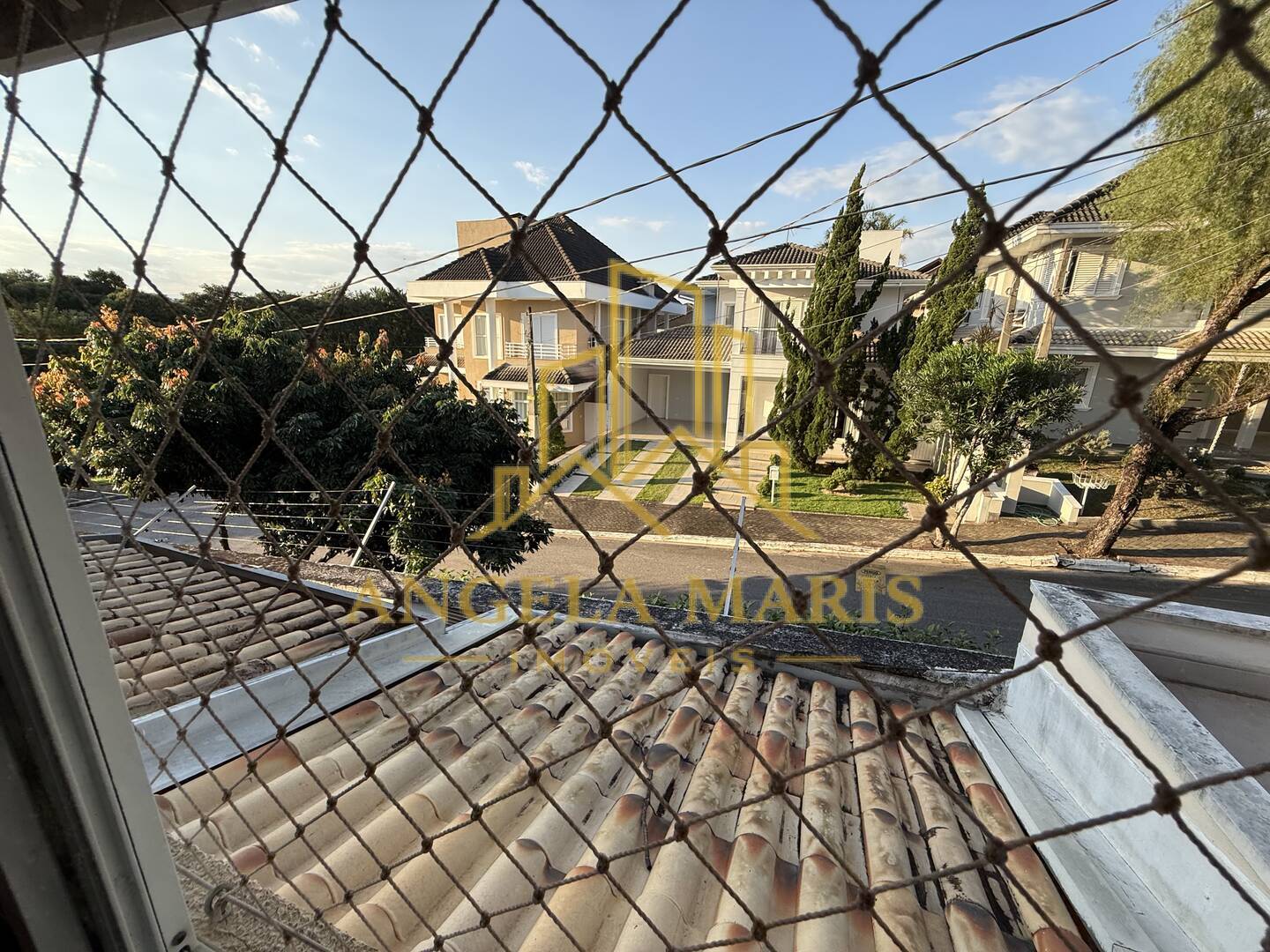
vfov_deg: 85.7
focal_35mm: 14
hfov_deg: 102.1
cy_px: 476
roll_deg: -1.2
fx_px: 514
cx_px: 635
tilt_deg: -13.7
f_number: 2.2
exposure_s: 1/390
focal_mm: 2.22
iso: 50
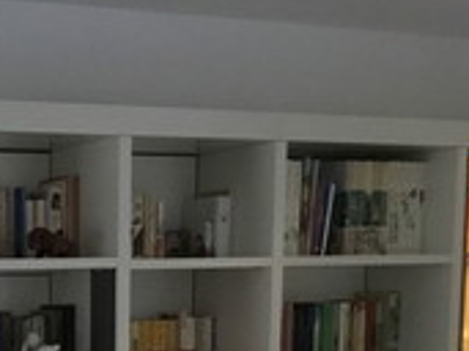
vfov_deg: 14.9
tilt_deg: -10.5
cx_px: -63
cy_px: 510
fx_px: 1259
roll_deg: +1.0
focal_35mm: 93
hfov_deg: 20.0
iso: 200
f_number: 2.4
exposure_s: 1/25
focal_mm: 3.3
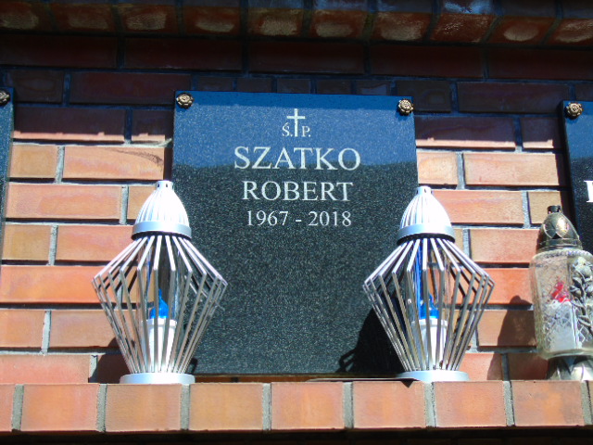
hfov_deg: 41.2
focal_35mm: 46
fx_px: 788
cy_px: 222
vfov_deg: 31.5
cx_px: 296
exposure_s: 1/250
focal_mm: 8.2
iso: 80
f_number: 4.1
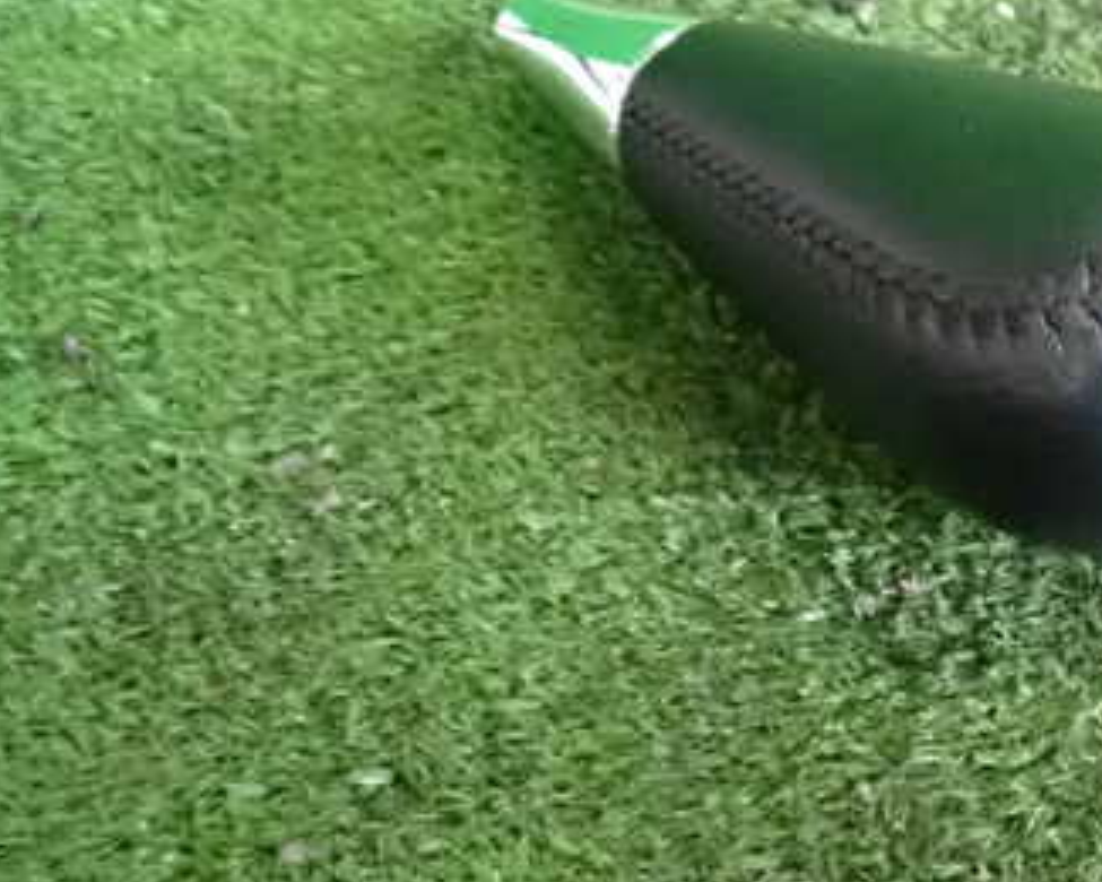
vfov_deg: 27.7
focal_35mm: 54
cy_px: 217
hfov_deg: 33.5
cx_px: 919
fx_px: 1761
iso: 2000
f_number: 2.3
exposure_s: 1/125
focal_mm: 5.4
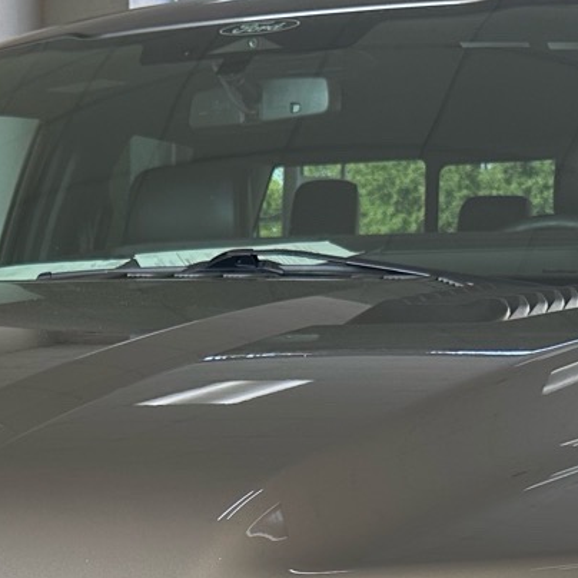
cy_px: 821
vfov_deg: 18.6
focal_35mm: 84
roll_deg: +0.5
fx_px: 1587
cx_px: 39
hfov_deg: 20.2
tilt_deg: -16.6
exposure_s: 1/421
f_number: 1.78
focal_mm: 6.86
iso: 125
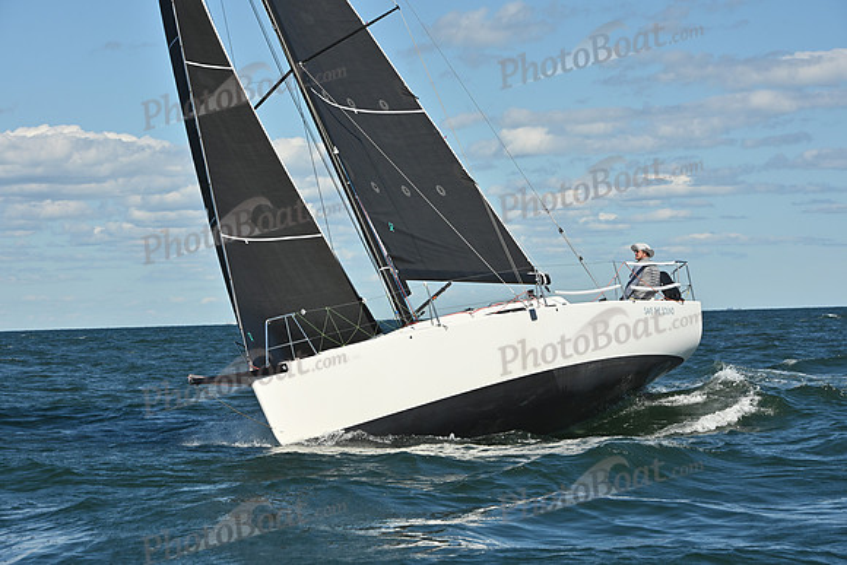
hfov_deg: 17.1
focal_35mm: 120
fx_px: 2824
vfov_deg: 11.4
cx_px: 424
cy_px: 282
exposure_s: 1/1250
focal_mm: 120
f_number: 10
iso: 320
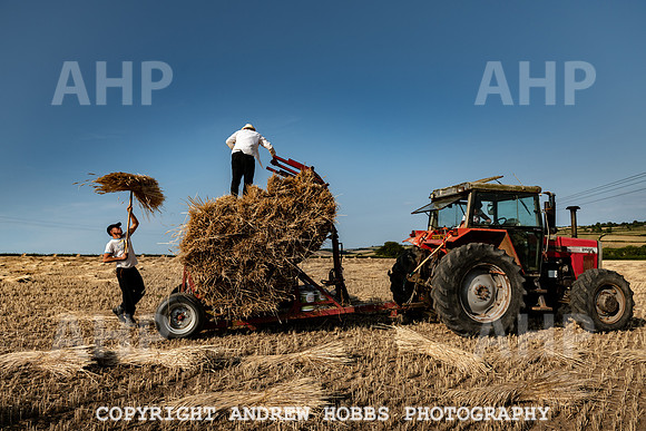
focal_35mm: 24
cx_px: 323
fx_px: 431
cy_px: 216
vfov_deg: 53.2
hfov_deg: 73.7
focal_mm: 24
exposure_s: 1/1250
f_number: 5.6
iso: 64
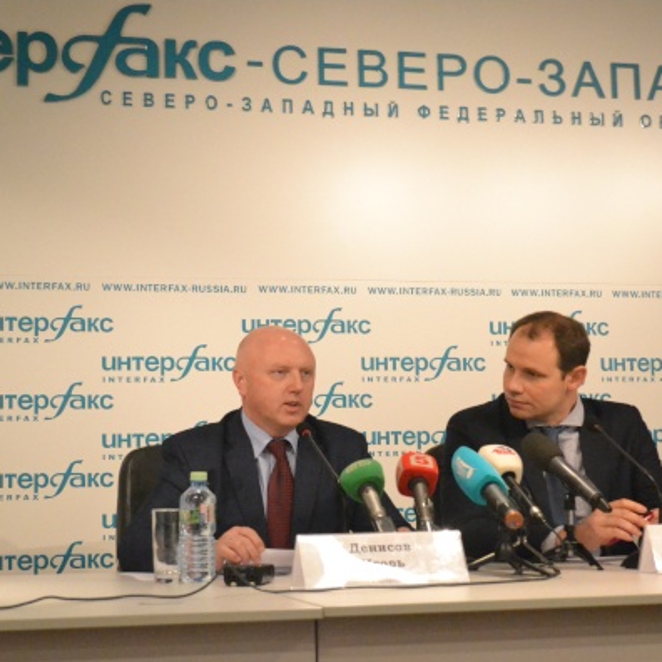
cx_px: 336
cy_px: 331
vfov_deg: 25.5
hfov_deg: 25.5
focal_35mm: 68
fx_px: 1464
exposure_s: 1/200
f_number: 5
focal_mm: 35
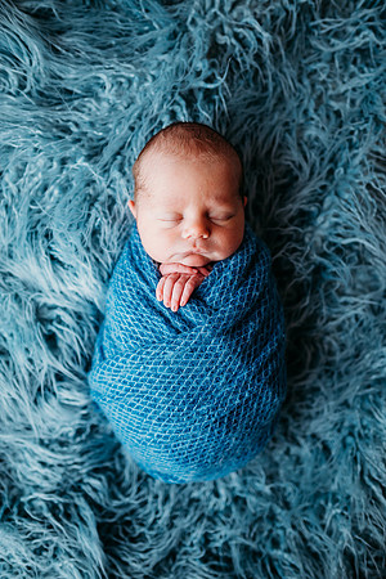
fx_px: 386
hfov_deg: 53.1
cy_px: 290
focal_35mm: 24
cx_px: 193
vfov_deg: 73.7
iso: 80
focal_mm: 24
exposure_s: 1/200
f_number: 2.2
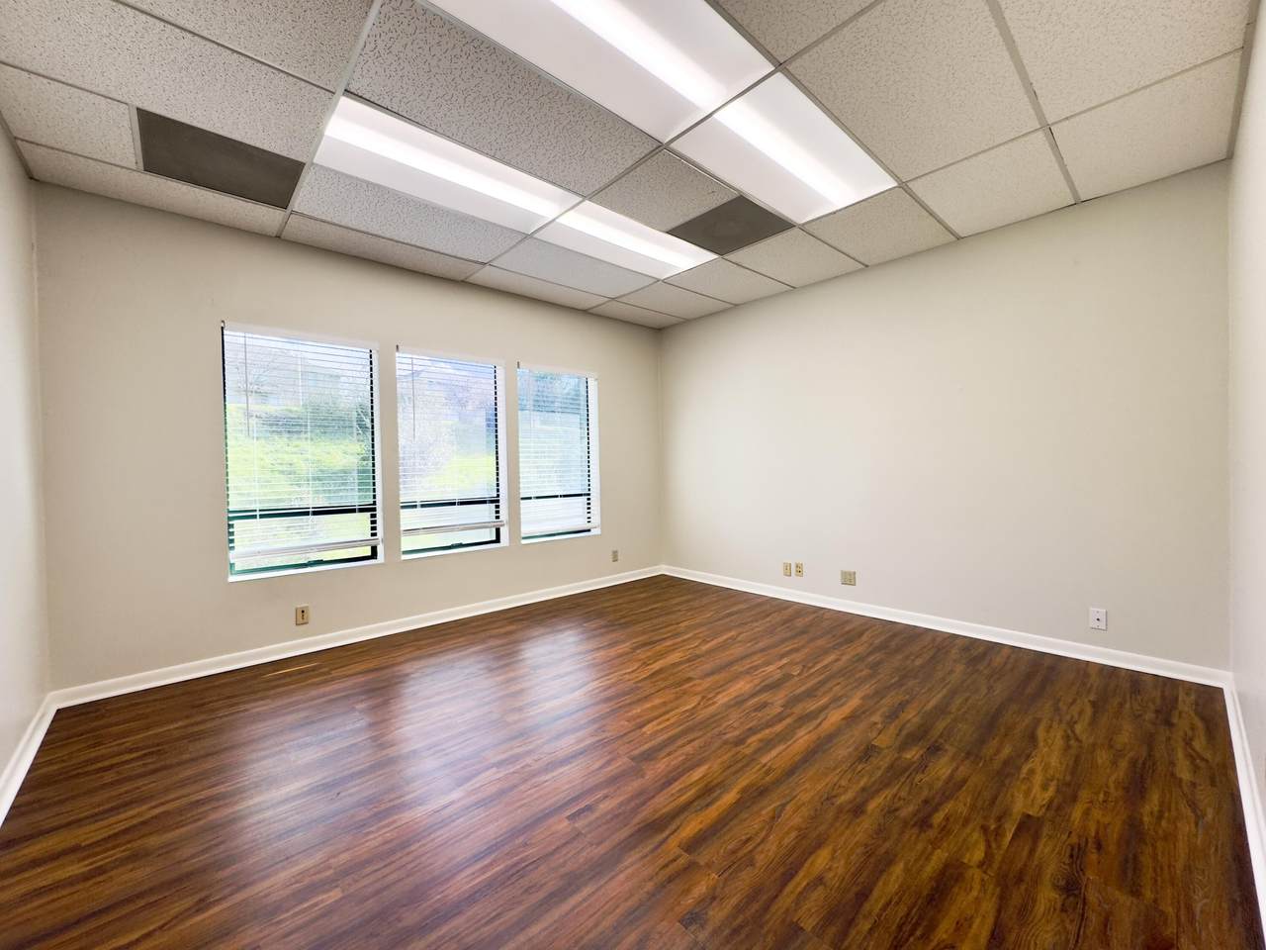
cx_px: 633
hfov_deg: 102.1
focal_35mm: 14
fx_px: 512
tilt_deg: -2.0
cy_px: 475
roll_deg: +0.6
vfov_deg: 85.7
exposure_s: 1/140
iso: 40
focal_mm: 2.22
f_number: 2.2
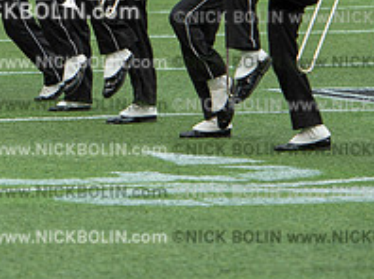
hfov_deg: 4.8
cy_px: -70
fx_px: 4414
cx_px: 21
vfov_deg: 3.6
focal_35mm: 409
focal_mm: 145
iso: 400
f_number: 4
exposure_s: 1/500
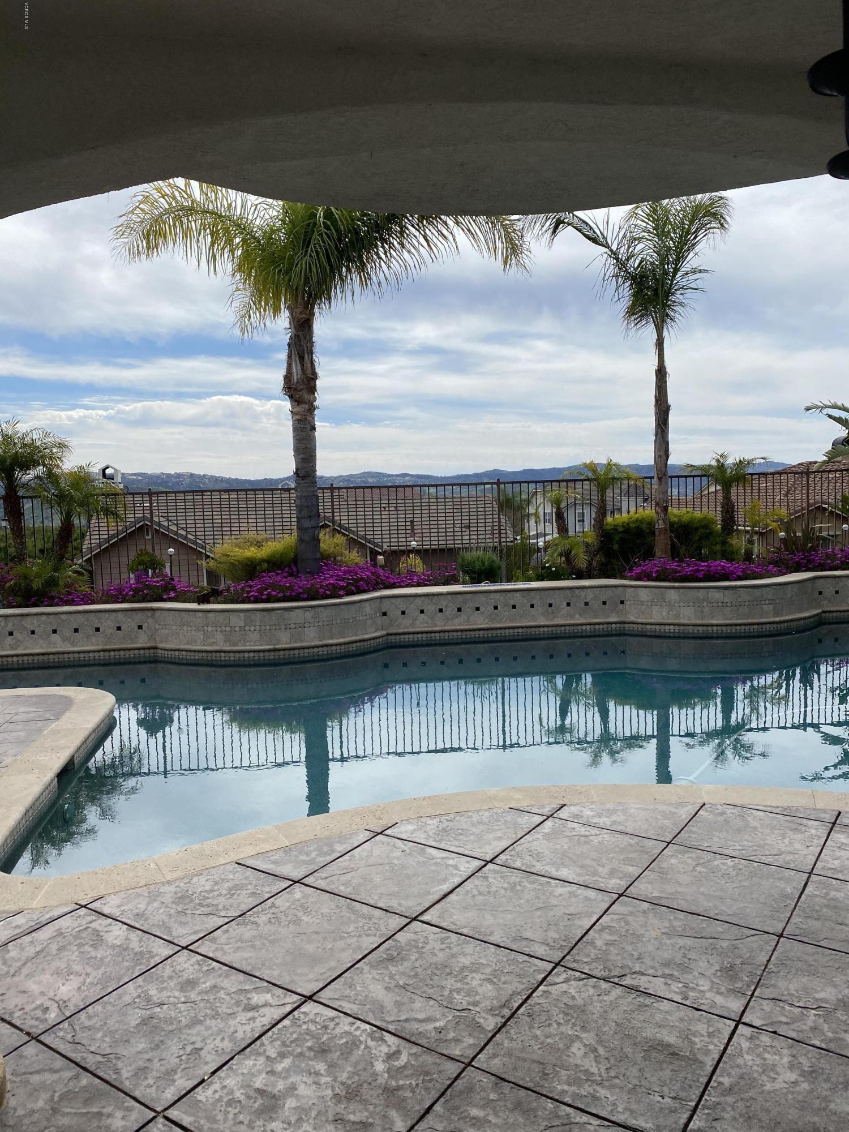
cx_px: 424
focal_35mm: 26
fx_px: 850
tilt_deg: -2.6
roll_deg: +1.5
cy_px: 566
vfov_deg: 67.3
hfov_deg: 53.1
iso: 32
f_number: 1.8
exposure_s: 1/4464
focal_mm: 4.25
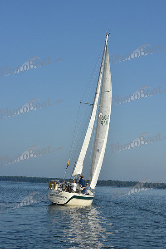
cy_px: 125
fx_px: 512
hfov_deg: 18.4
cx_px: 87
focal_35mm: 74
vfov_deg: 27.3
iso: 320
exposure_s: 1/800
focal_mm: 70
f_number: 11
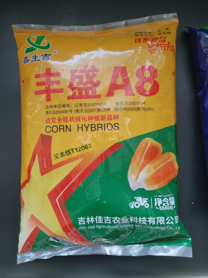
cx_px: 104
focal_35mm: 26
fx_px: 208
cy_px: 139
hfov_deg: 53.1
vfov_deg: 67.3
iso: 132
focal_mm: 4.25
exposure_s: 1/50
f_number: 1.8
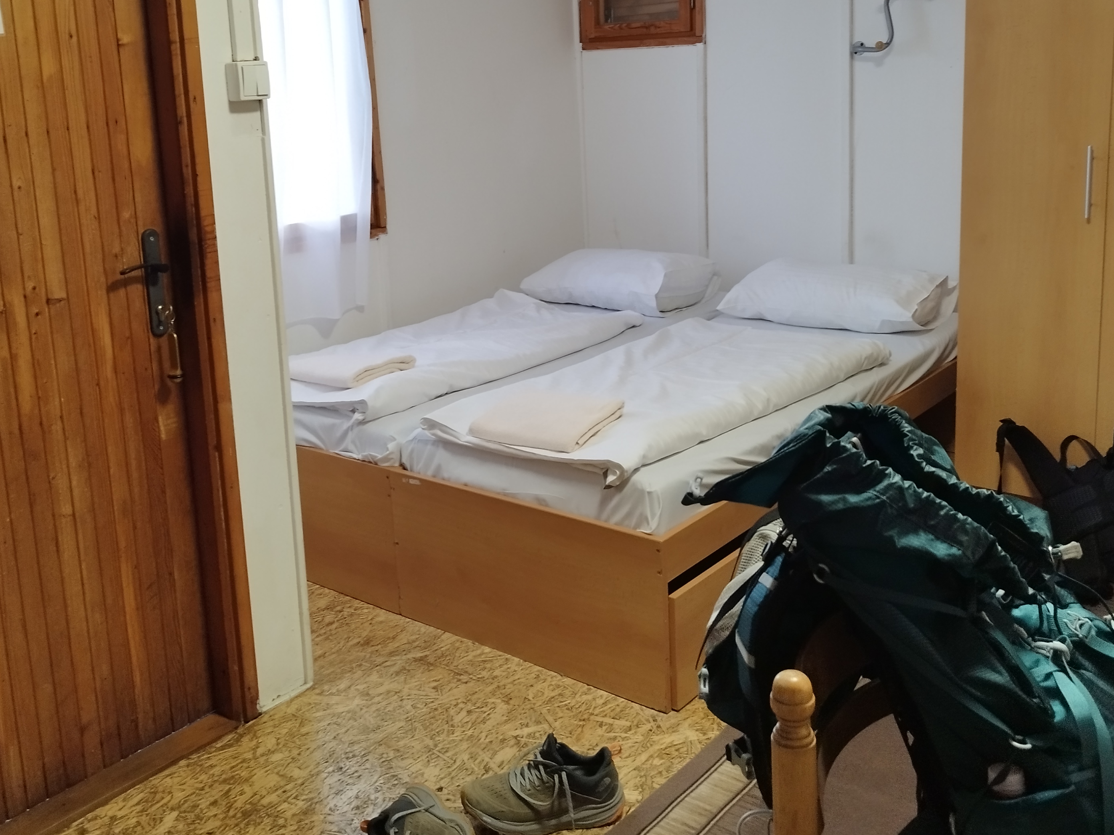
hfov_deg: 51.3
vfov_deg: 39.2
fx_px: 1158
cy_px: 279
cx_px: 525
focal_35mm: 36
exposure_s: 1/33.3
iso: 190
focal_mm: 5.95
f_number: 1.89
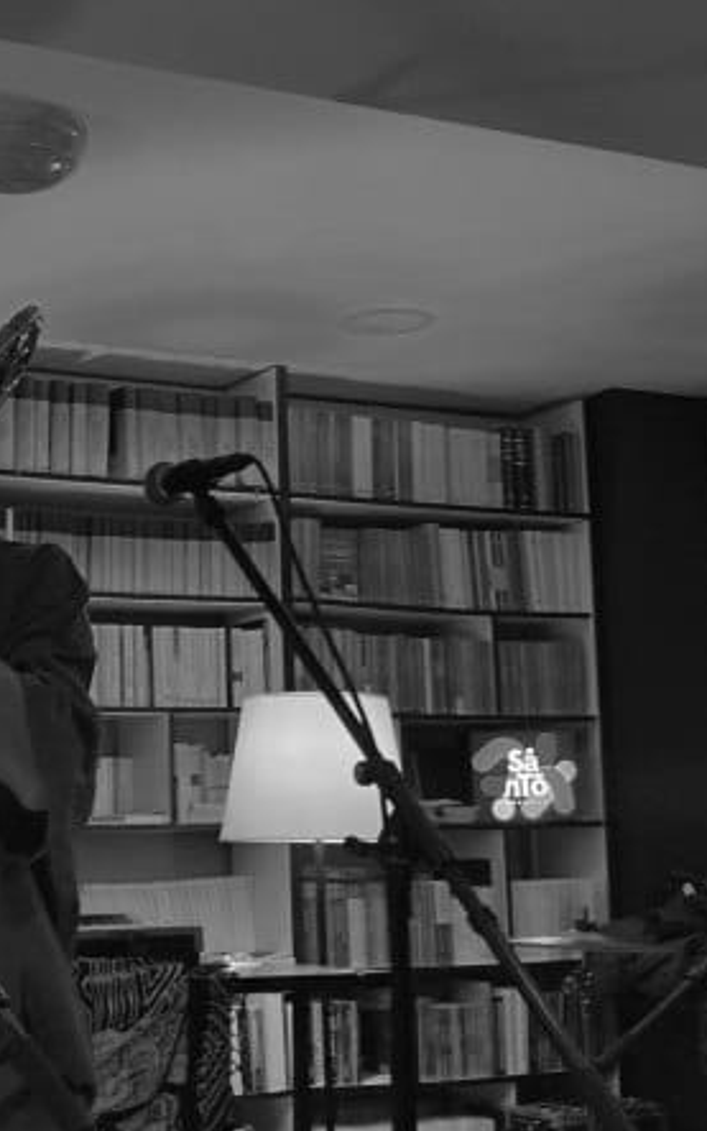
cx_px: 94
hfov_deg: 22.3
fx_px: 1757
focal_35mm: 57
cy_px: 603
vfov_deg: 35.7
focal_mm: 3.99
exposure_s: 1/59
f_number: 1.8
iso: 320
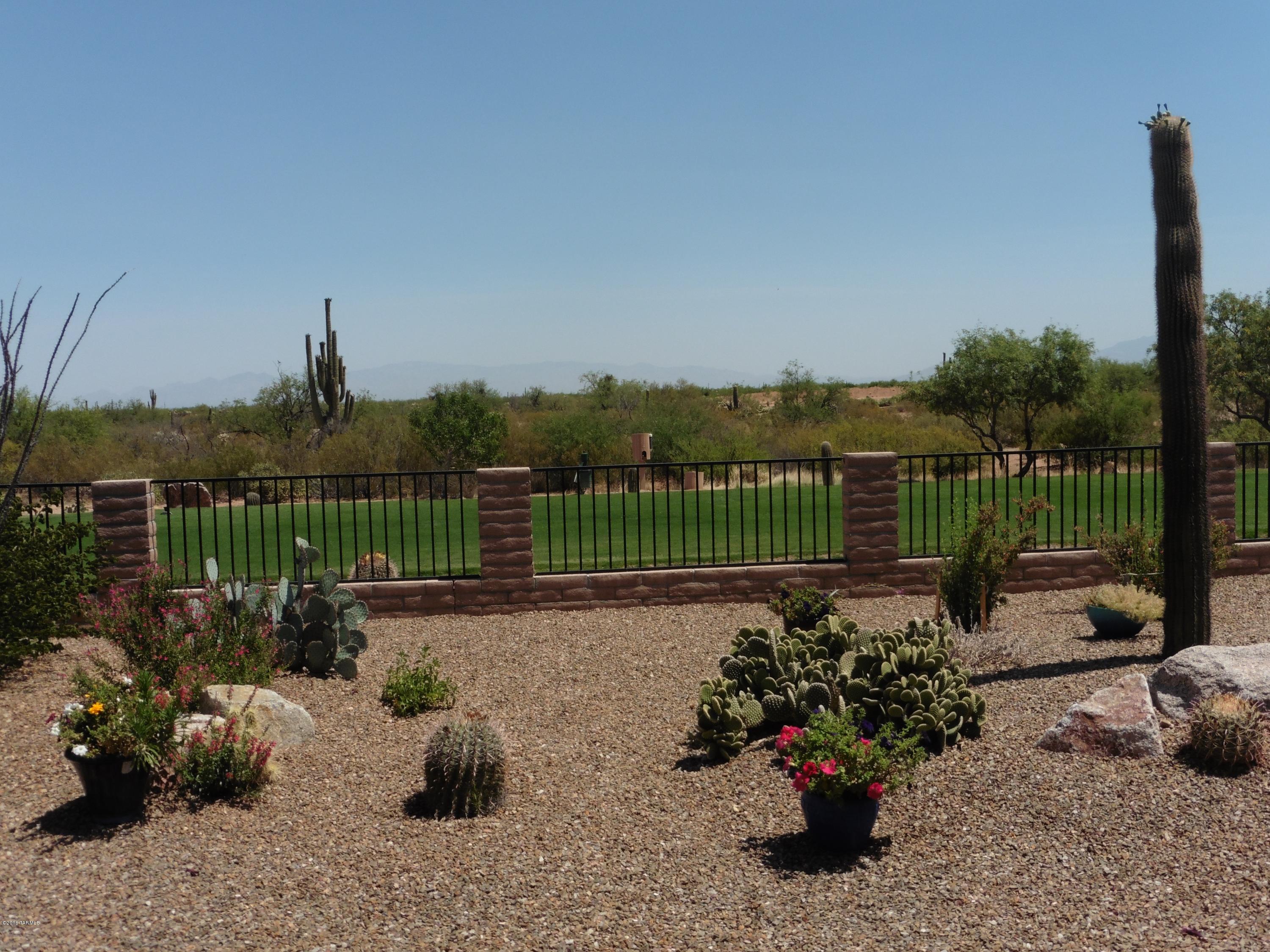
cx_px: 635
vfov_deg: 41.8
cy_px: 476
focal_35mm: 34
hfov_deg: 54.0
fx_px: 1247
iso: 100
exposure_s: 1/1250
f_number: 5
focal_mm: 6.1
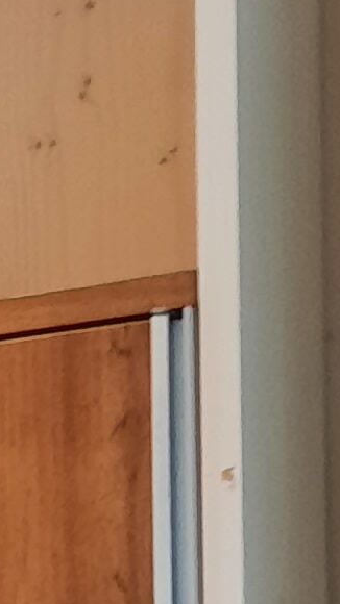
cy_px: 1075
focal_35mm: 188
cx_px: -1048
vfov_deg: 10.8
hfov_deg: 5.6
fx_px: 3015
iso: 320
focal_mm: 4.6
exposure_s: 1/50
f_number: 2
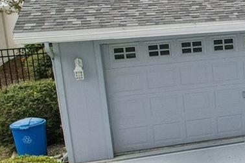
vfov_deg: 14.7
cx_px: 451
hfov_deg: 17.4
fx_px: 633
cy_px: 65
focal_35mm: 93
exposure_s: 1/3000
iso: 130
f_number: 2.8
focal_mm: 8.4
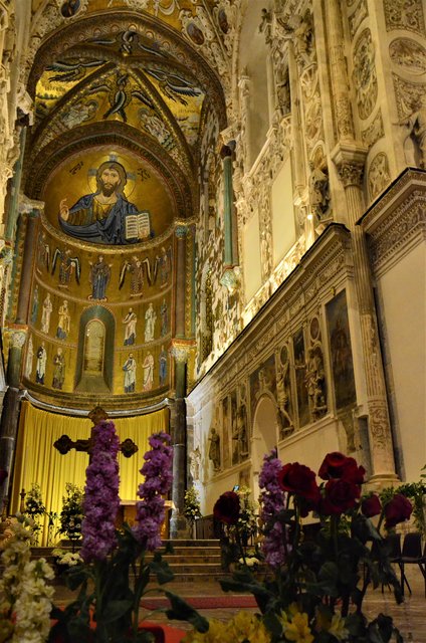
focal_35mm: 33
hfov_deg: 39.8
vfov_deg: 57.3
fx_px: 588
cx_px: 213
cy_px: 322
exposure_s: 1/25
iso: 6400
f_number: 7.1
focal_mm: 22
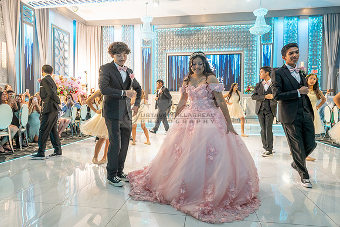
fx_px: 227
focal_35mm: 24
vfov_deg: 53.2
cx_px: 170
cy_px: 114
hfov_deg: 73.7
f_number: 5
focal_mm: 24
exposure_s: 1/125
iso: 1000
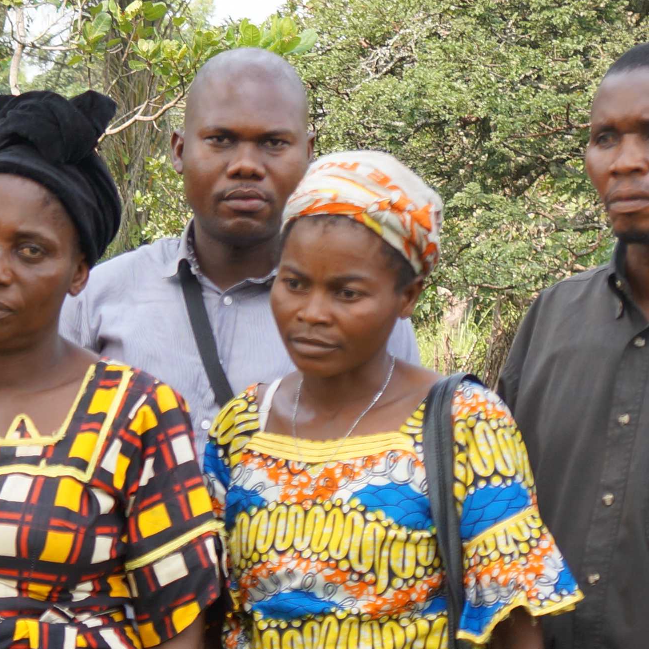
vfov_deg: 12.3
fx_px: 2948
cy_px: 768
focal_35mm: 139
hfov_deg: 12.3
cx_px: -105
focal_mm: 26
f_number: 4
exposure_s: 1/160
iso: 100
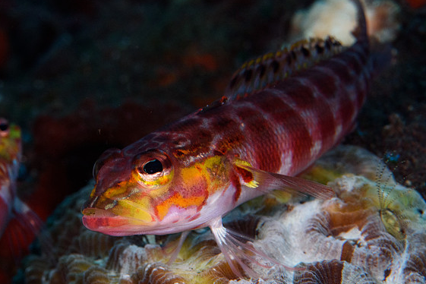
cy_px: 185
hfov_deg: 9.5
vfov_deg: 6.4
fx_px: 2556
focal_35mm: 216
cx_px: 138
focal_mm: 105
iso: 500
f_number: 18
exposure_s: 1/80
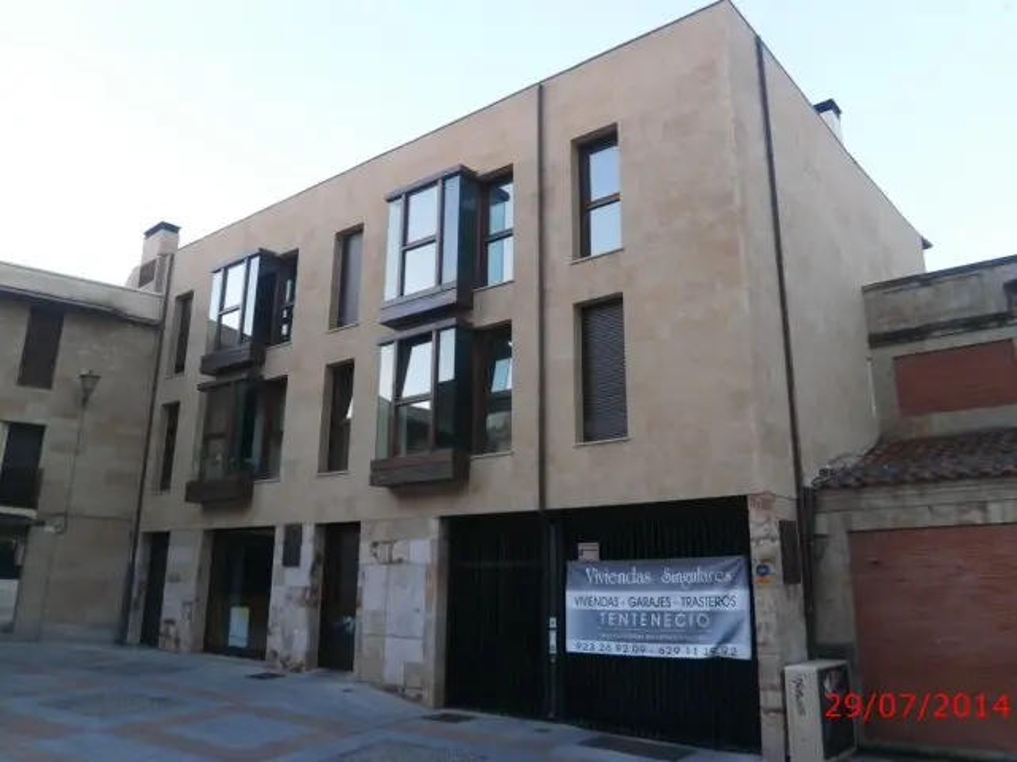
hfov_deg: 67.3
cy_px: 381
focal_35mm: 26
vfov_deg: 53.1
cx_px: 508
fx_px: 764
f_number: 2.8
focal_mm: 4.7
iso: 200
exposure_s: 1/60
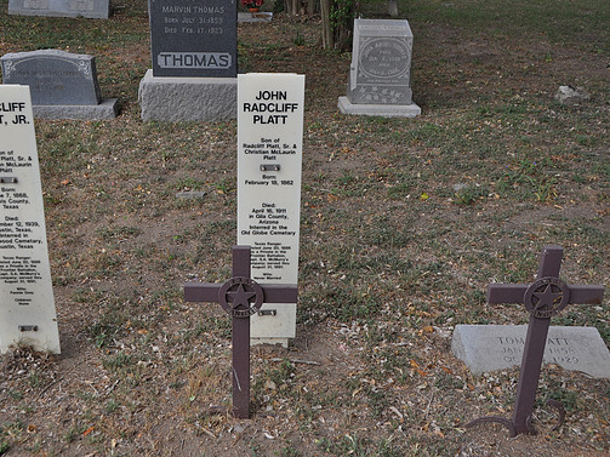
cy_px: 228
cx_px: 270
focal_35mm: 42
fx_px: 732
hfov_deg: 45.2
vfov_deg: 34.7
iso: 200
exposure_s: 1/160
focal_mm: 25
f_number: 6.3
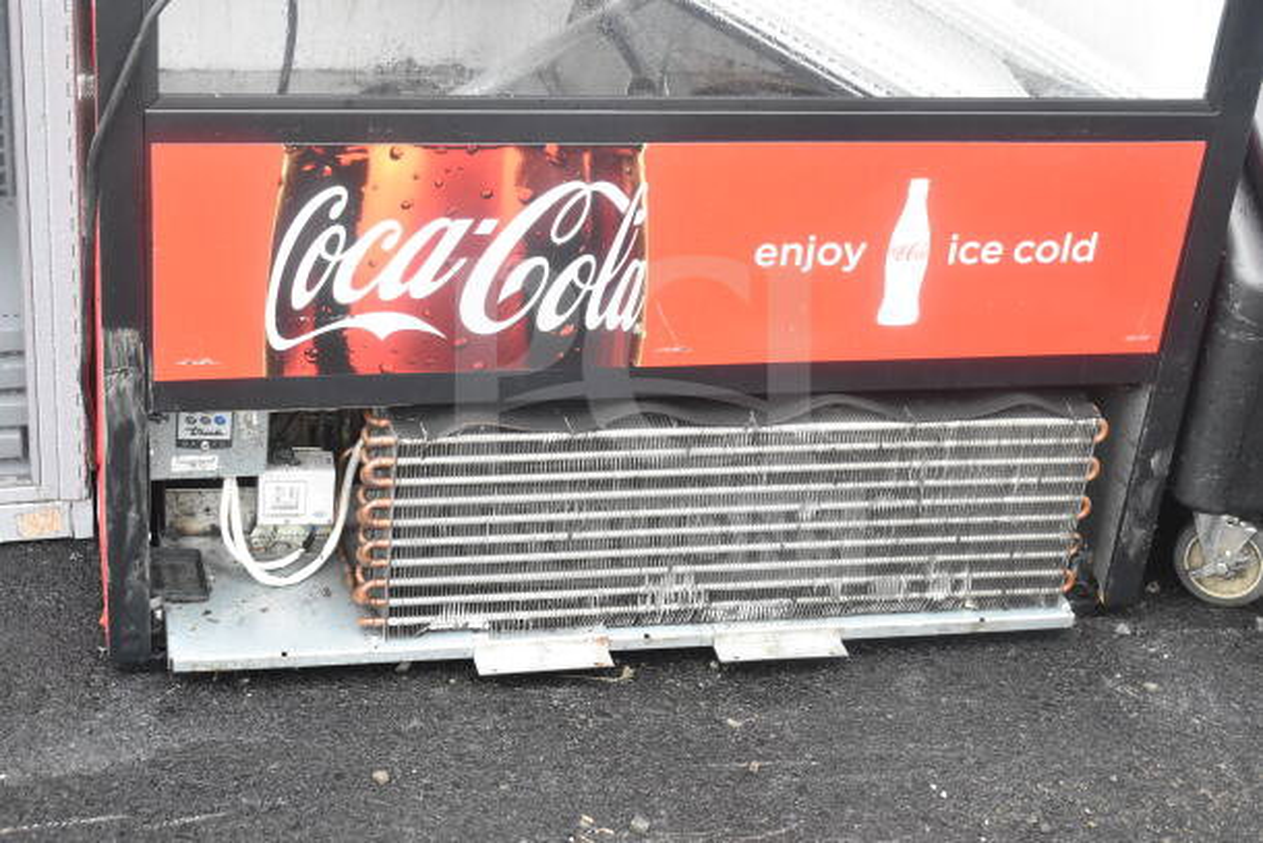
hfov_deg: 33.4
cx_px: 632
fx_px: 2105
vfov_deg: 22.6
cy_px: 422
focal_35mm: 60
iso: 1600
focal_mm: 40
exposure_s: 1/200
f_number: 7.1
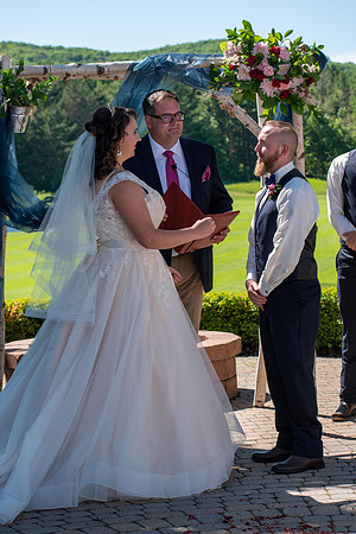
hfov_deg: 13.0
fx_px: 1557
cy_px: 267
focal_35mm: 105
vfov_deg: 19.5
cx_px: 178
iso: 200
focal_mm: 70
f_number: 5.6
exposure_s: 1/500
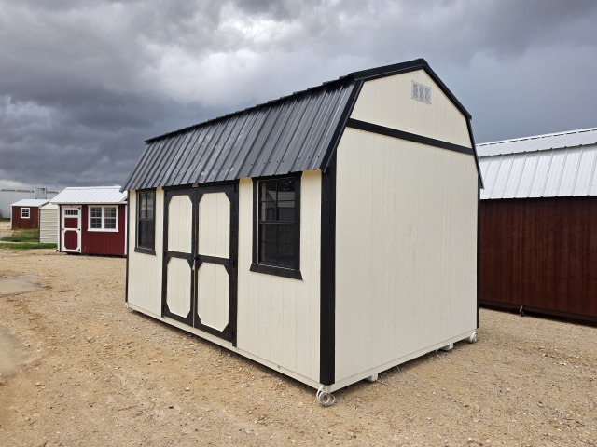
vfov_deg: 58.9
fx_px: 397
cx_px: 298
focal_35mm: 23
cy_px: 224
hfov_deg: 73.9
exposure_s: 1/3483
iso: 64
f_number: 1.4
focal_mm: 6.5
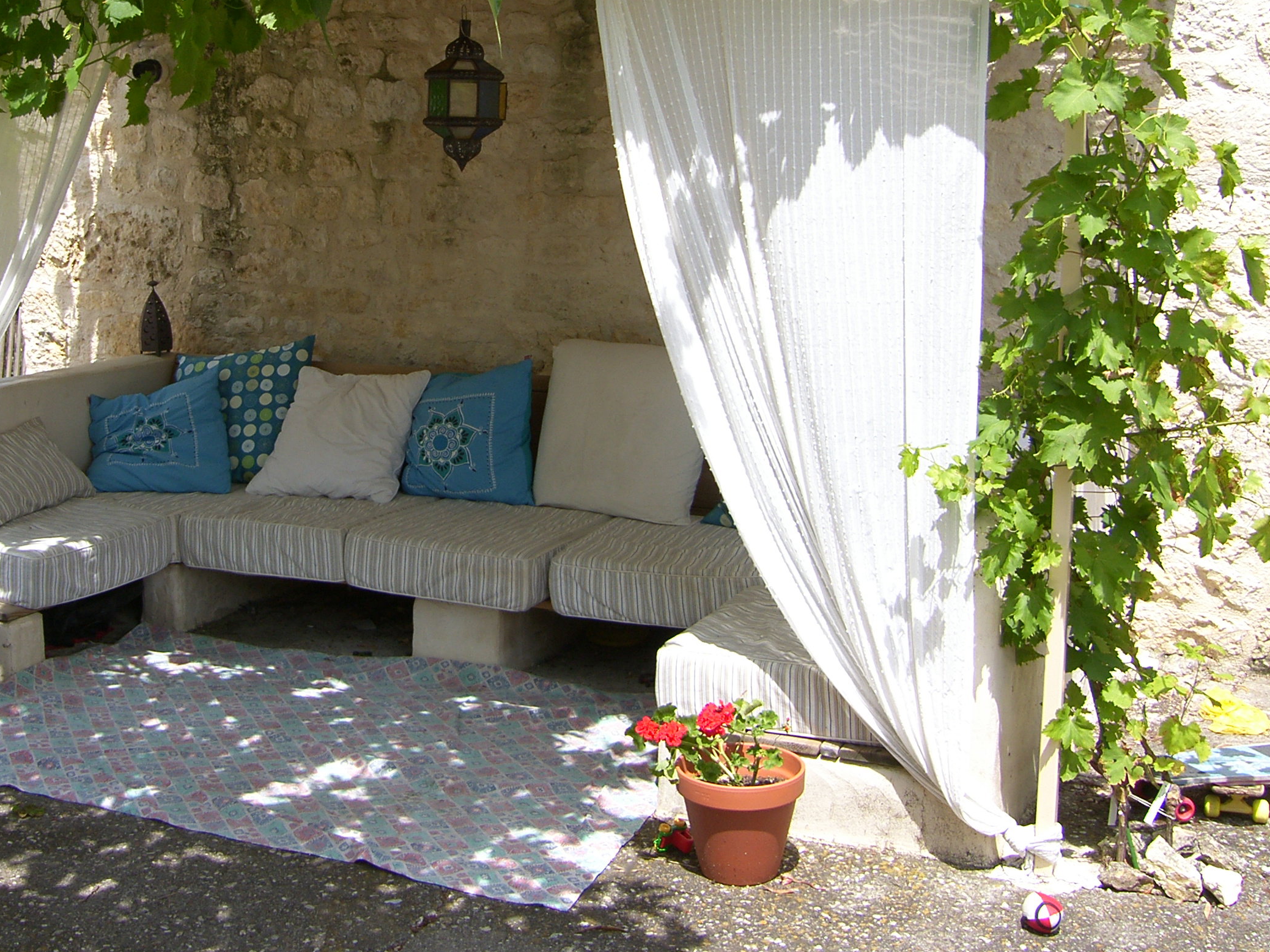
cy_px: 265
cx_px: 486
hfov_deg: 42.7
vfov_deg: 32.4
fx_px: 1614
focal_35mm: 44
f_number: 7.1
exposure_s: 1/320
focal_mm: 7.4
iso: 50
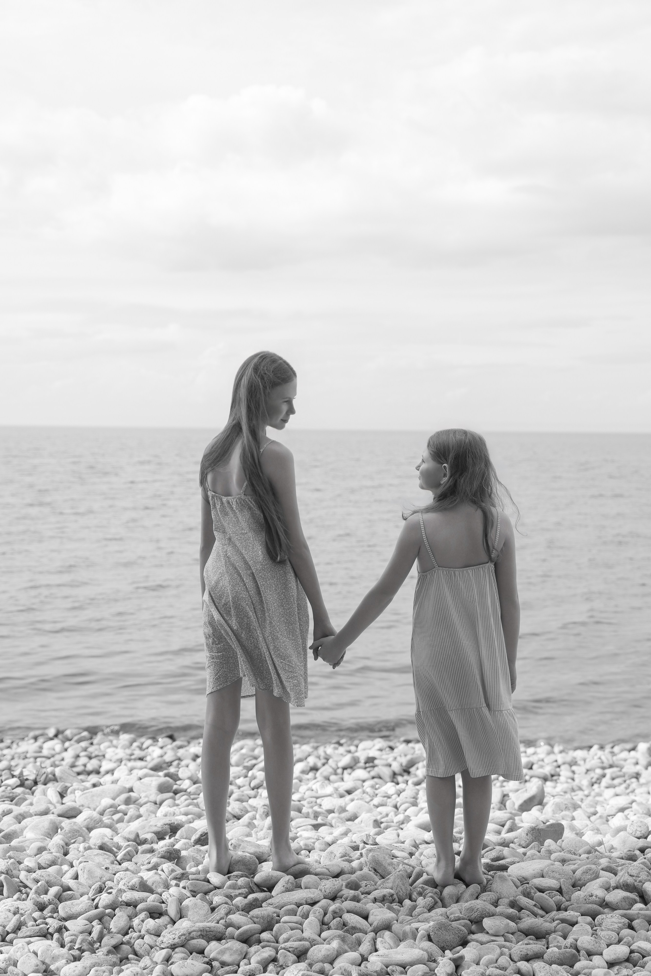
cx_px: 326
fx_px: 1329
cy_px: 488
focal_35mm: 49
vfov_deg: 40.3
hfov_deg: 27.5
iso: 160
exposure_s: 1/400
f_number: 4
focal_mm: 49
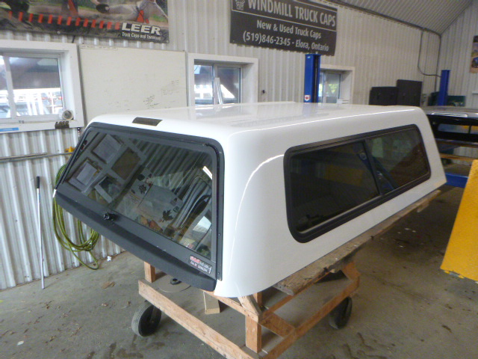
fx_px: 345
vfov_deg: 54.9
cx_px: 239
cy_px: 180
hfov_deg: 69.4
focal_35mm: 25
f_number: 3.9
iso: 320
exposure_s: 1/60
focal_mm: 4.5
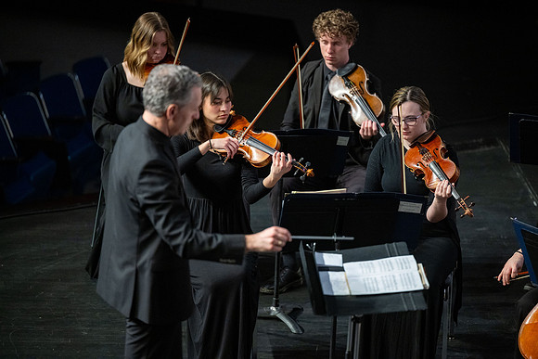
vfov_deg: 6.9
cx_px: 269
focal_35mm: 200
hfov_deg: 10.3
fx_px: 2989
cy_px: 180
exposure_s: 1/400
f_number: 2.8
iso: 2500
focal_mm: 200
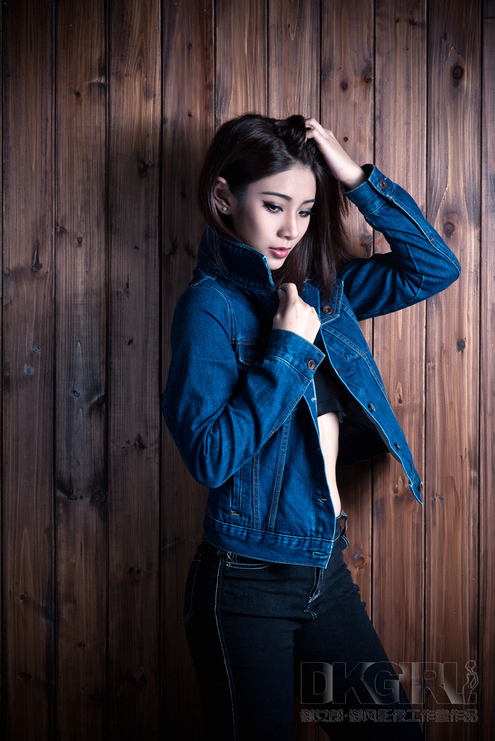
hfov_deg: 16.1
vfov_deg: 23.9
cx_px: 248
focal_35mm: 85
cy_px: 370
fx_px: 1751
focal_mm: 85
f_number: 11
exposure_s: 1/200
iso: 400
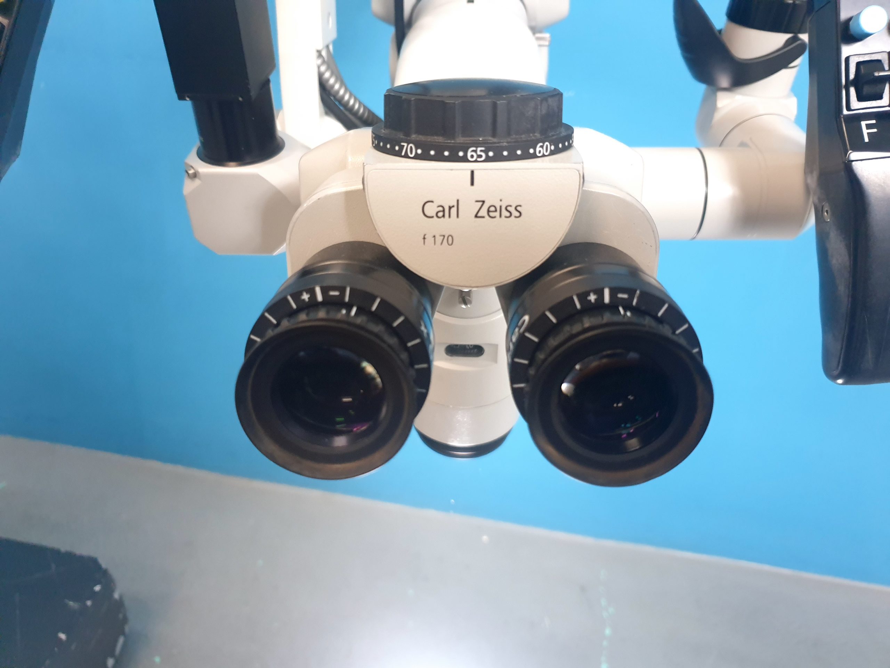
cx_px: 445
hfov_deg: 67.3
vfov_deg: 53.1
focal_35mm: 26
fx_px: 668
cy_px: 334
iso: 320
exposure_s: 1/33
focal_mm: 4.3
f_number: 1.5
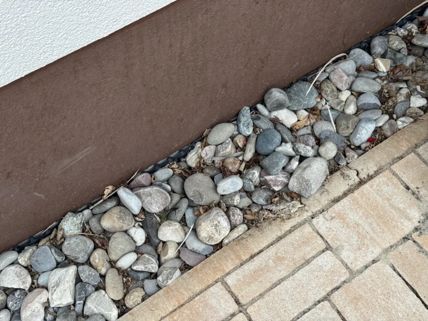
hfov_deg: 39.7
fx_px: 593
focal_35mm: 48
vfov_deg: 30.3
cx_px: 214
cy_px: 160
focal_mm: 6.76
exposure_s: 1/54
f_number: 1.78
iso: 250
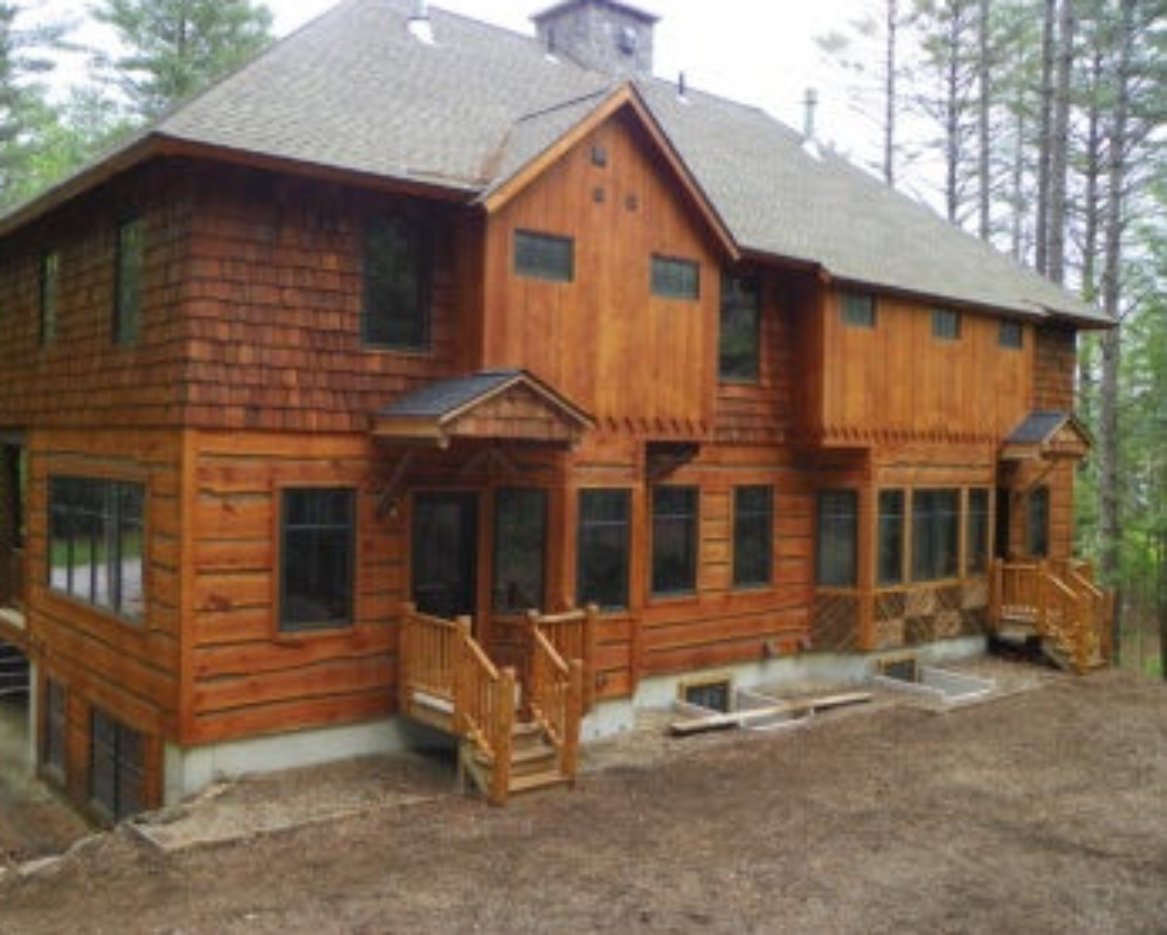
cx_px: 533
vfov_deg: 44.6
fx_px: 1140
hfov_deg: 54.1
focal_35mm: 33
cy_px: 464
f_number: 2.8
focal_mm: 5.5
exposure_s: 1/200
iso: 64
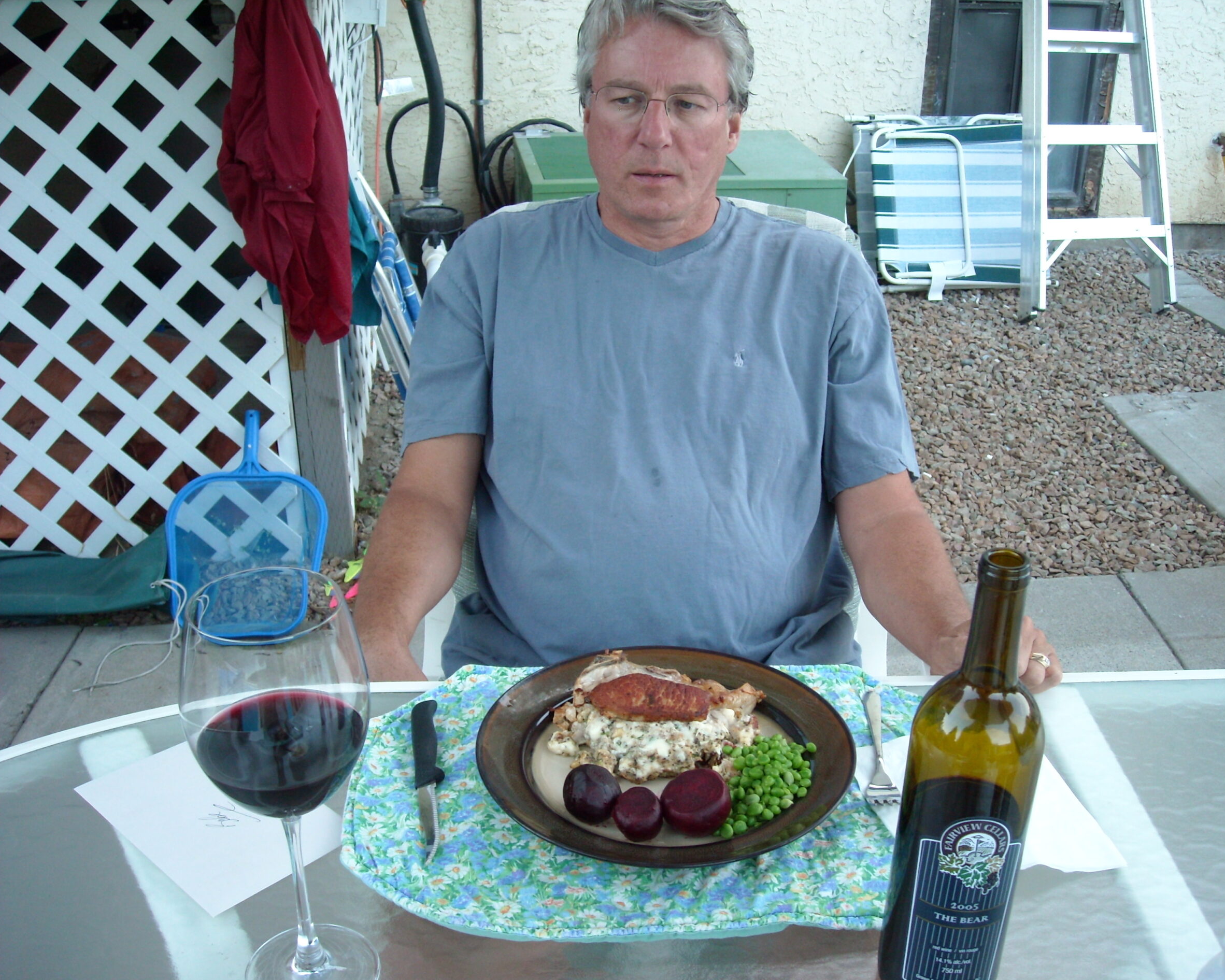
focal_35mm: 37
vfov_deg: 40.1
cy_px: 489
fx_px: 1341
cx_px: 651
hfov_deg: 49.1
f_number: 2.8
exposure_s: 1/60
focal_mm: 5.7
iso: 154
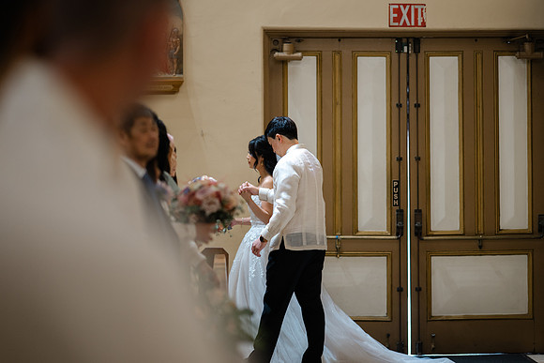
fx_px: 1674
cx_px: 272
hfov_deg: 18.5
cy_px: 182
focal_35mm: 111
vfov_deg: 12.4
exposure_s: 1/125
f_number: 1.4
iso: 400
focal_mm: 105
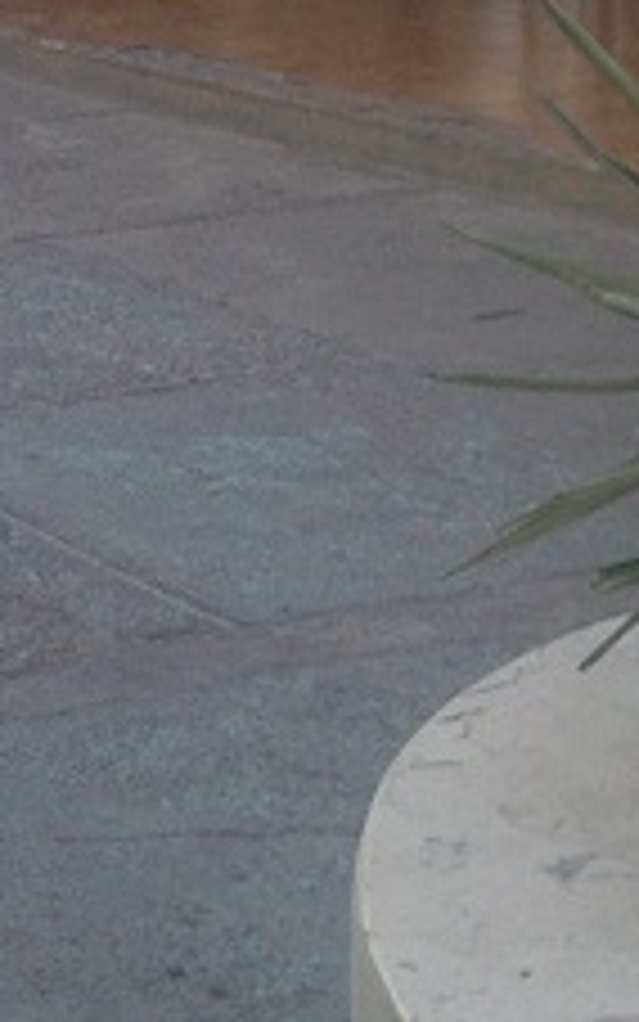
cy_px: 9
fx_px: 3509
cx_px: -706
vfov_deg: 16.2
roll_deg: +1.5
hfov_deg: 9.6
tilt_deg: -7.2
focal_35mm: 126
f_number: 2.4
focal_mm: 4.12
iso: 50
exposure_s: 1/120
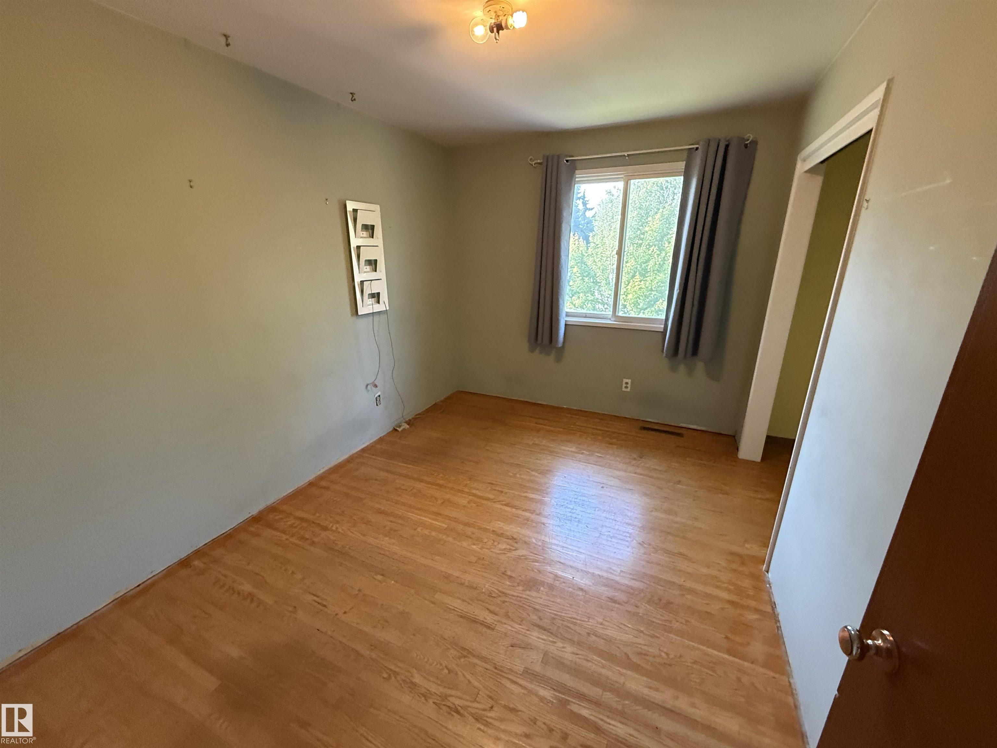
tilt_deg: -16.8
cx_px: 498
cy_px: 374
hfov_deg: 102.1
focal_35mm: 14
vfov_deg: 85.7
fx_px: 403
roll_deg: +2.0
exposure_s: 1/120
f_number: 2.2
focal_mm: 2.22
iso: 640
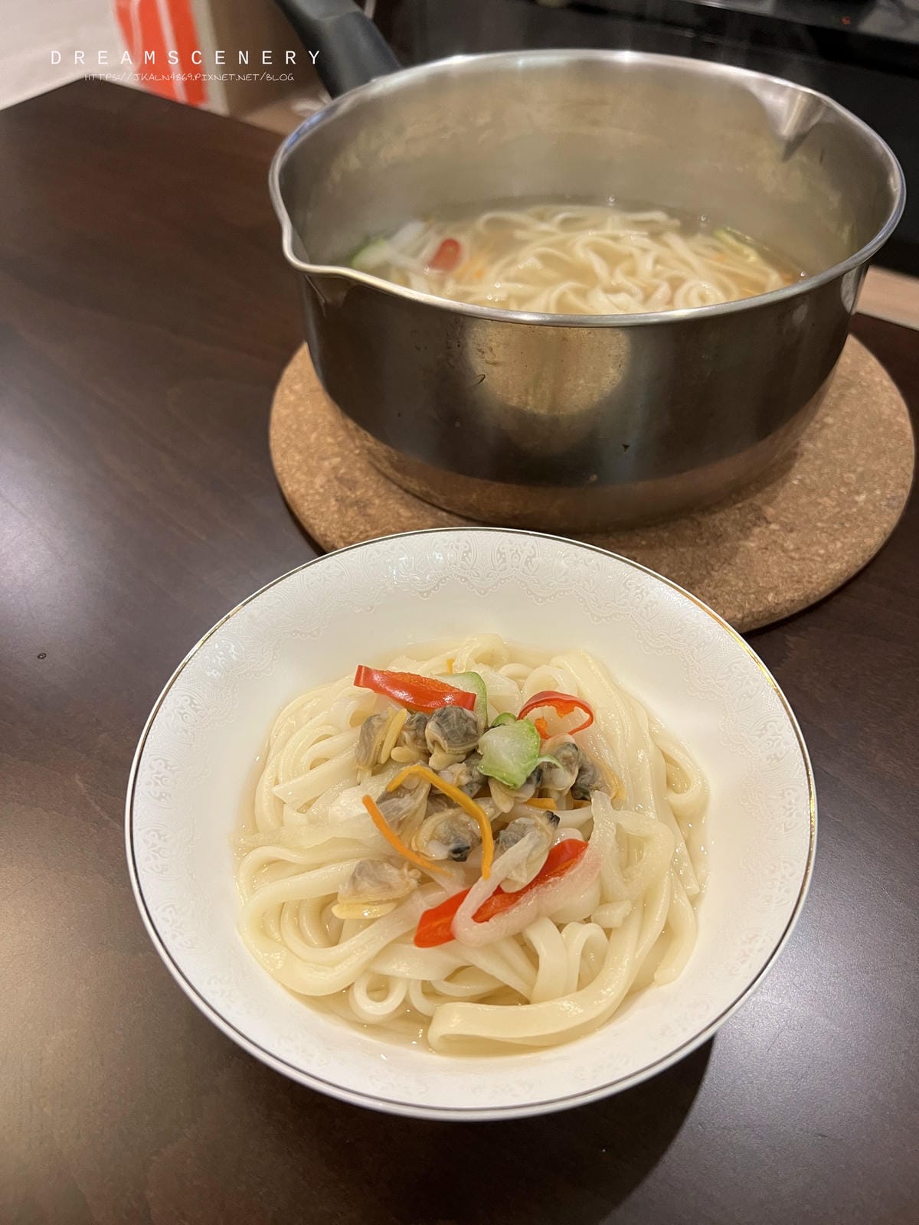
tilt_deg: -48.4
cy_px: 612
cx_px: 460
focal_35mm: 26
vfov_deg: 67.3
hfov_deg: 53.1
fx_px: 920
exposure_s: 1/60
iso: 200
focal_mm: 5.7
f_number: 1.5
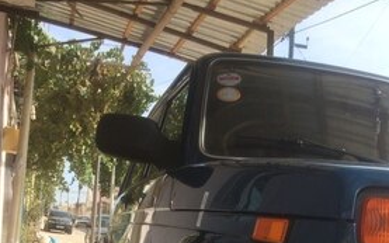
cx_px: 191
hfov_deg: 36.9
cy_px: 289
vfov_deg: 21.8
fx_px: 583
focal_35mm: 55
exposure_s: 1/1208
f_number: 2.2
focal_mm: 4.15
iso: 32
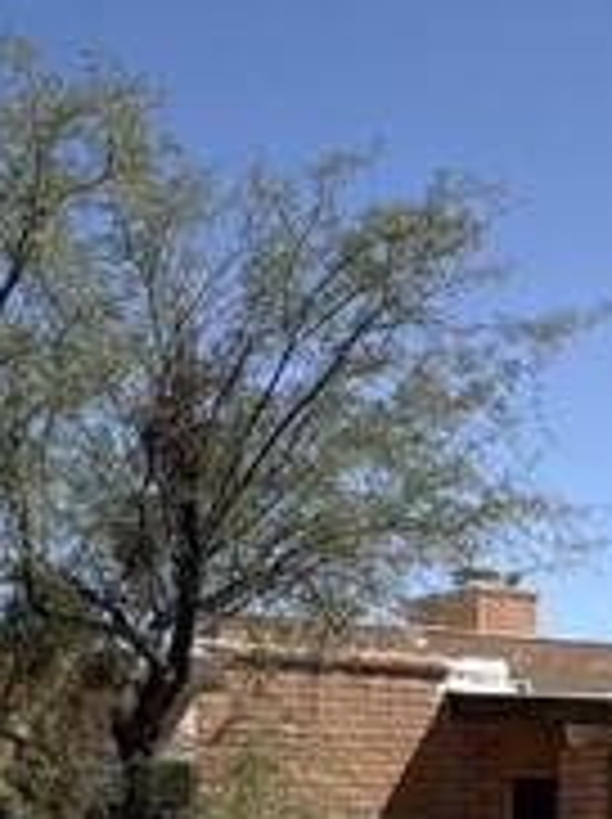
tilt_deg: +0.3
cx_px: 140
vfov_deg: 25.0
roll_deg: -0.4
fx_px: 1749
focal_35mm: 74
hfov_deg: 19.7
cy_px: 828
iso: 20
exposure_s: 1/955
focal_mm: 2.22
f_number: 2.2
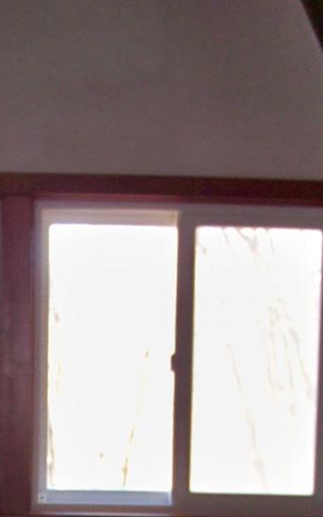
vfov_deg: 18.9
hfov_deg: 12.8
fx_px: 1424
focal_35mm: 101
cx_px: 9
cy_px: 700
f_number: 2.8
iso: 250
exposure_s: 1/40
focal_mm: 5.85
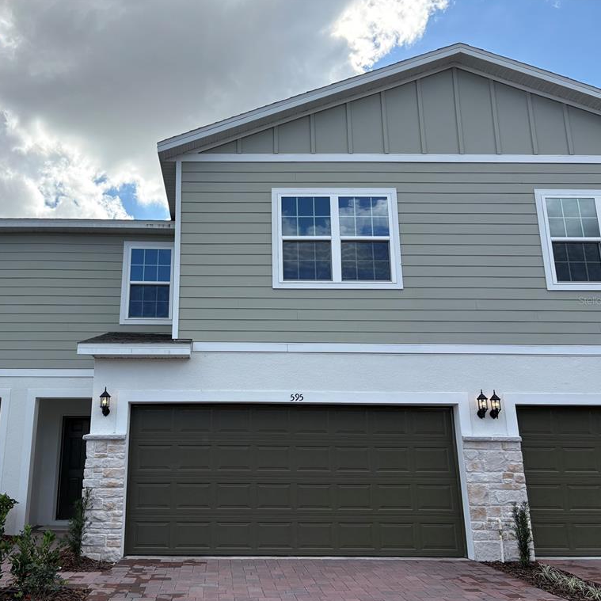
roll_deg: +0.2
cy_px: 300
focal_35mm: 31
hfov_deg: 51.9
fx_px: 609
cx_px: 221
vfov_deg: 52.5
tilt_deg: +15.8
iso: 64
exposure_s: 1/3448
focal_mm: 5.96
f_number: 1.6
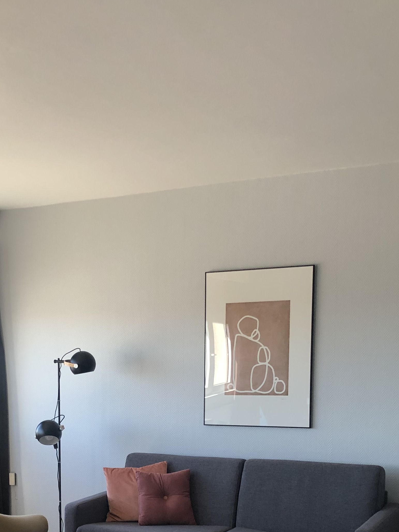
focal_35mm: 55
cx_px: 72
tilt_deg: -6.2
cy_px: 469
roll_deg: +0.4
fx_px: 846
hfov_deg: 26.0
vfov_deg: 33.3
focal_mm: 4
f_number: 1.8
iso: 32
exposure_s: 1/30
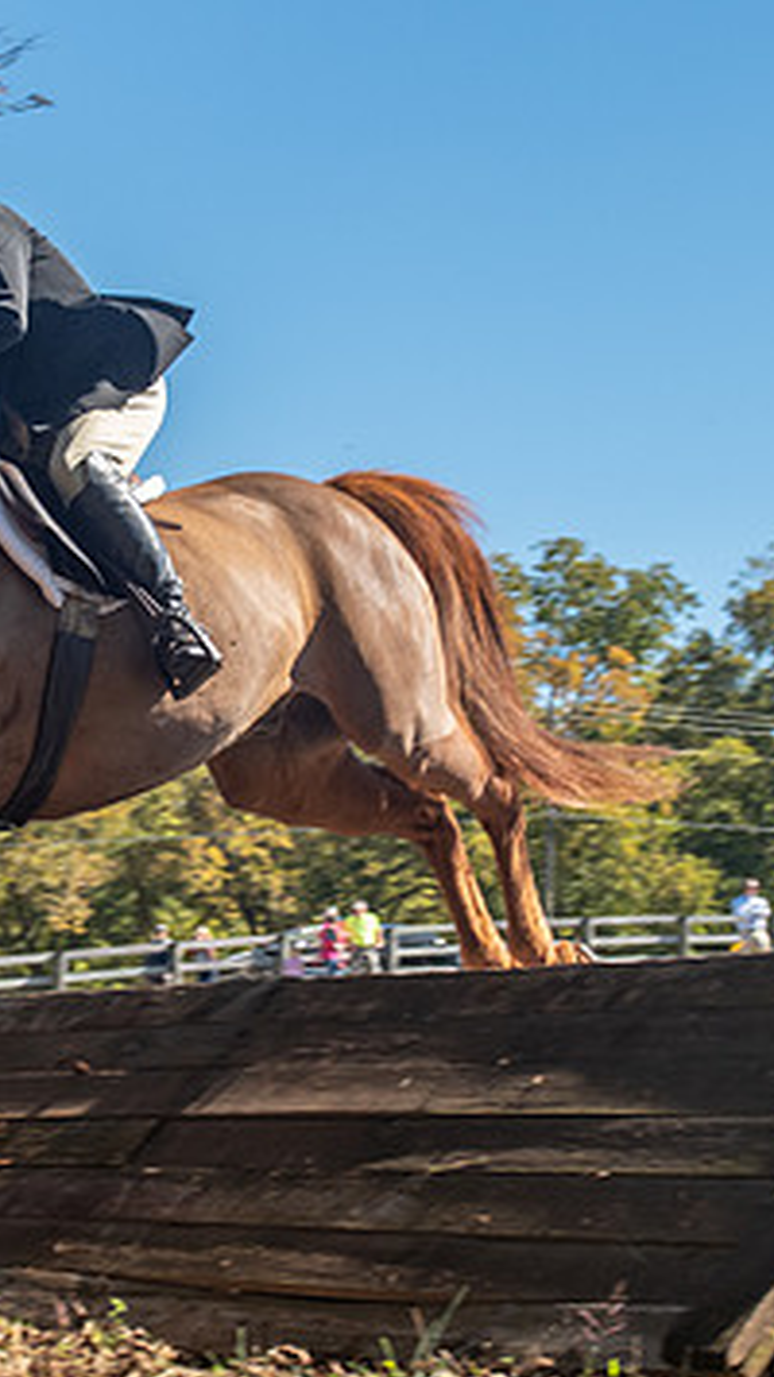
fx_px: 3177
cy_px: 682
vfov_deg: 24.5
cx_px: 105
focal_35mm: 87
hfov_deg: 13.8
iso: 400
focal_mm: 32
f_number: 4
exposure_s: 1/320
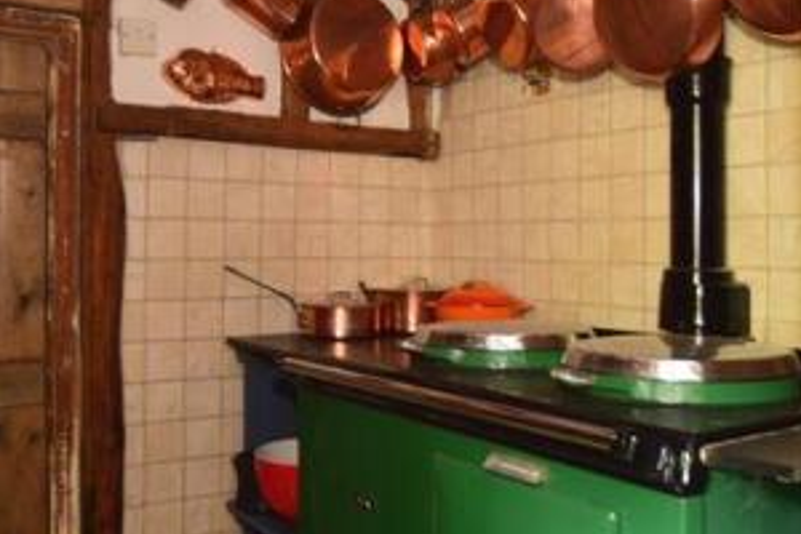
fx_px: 803
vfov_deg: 36.8
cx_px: 443
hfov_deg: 52.9
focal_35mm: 36
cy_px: 284
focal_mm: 11
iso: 200
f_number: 5
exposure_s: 1.8
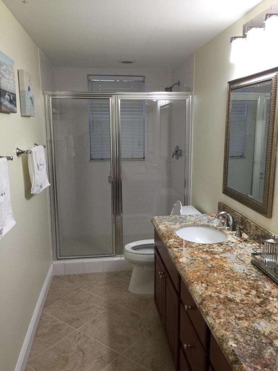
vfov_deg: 61.7
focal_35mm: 29
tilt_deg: -10.5
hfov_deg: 48.2
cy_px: 186
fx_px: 311
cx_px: 139
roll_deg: +0.4
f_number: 2.2
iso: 32
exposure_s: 1/30
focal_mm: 4.15
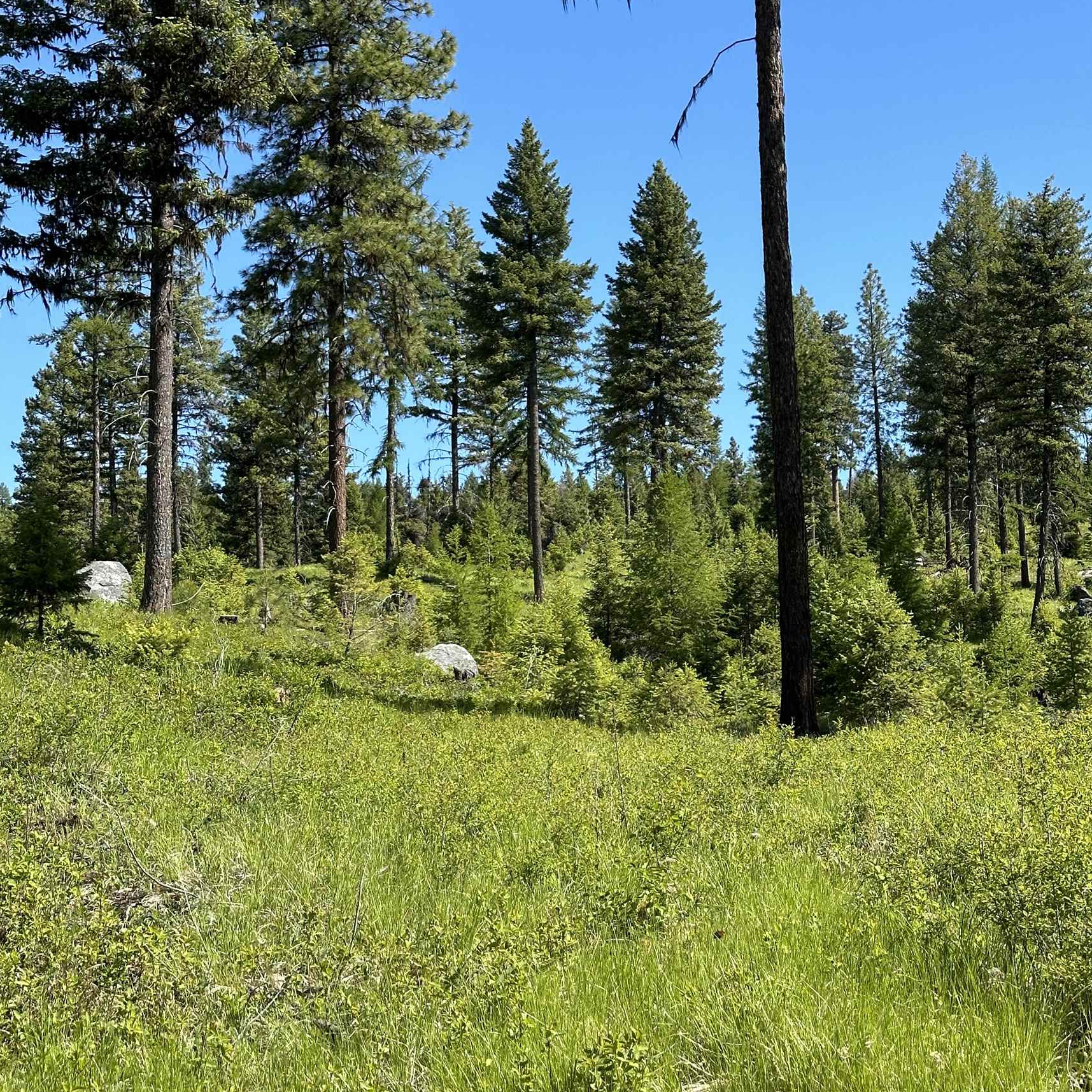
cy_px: 507
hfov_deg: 30.0
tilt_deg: +9.1
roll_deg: +0.4
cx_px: 546
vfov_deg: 30.0
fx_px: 2034
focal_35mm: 57
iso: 64
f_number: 1.78
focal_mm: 6.86
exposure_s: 1/1695
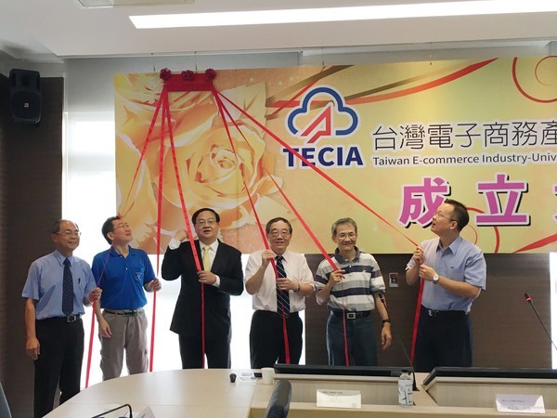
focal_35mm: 29
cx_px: 278
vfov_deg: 48.2
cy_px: 209
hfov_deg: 61.7
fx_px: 467
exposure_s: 1/30
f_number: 2.2
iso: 25
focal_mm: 4.15
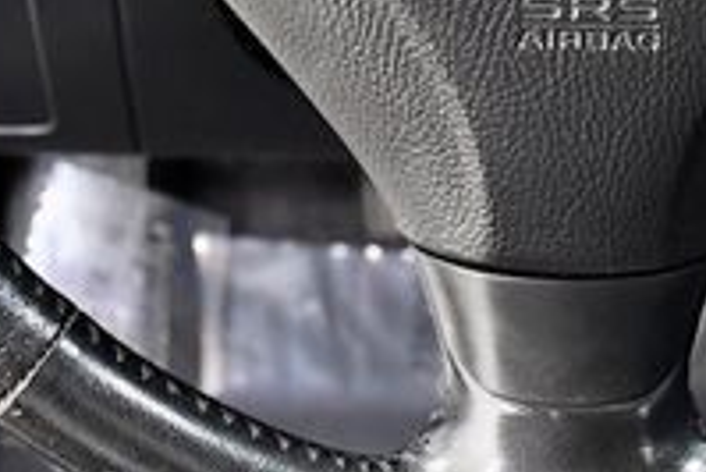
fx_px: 2080
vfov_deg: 12.8
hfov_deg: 19.1
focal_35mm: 106
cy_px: -16
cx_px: 571
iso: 2500
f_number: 4.5
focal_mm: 22
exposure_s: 1/80
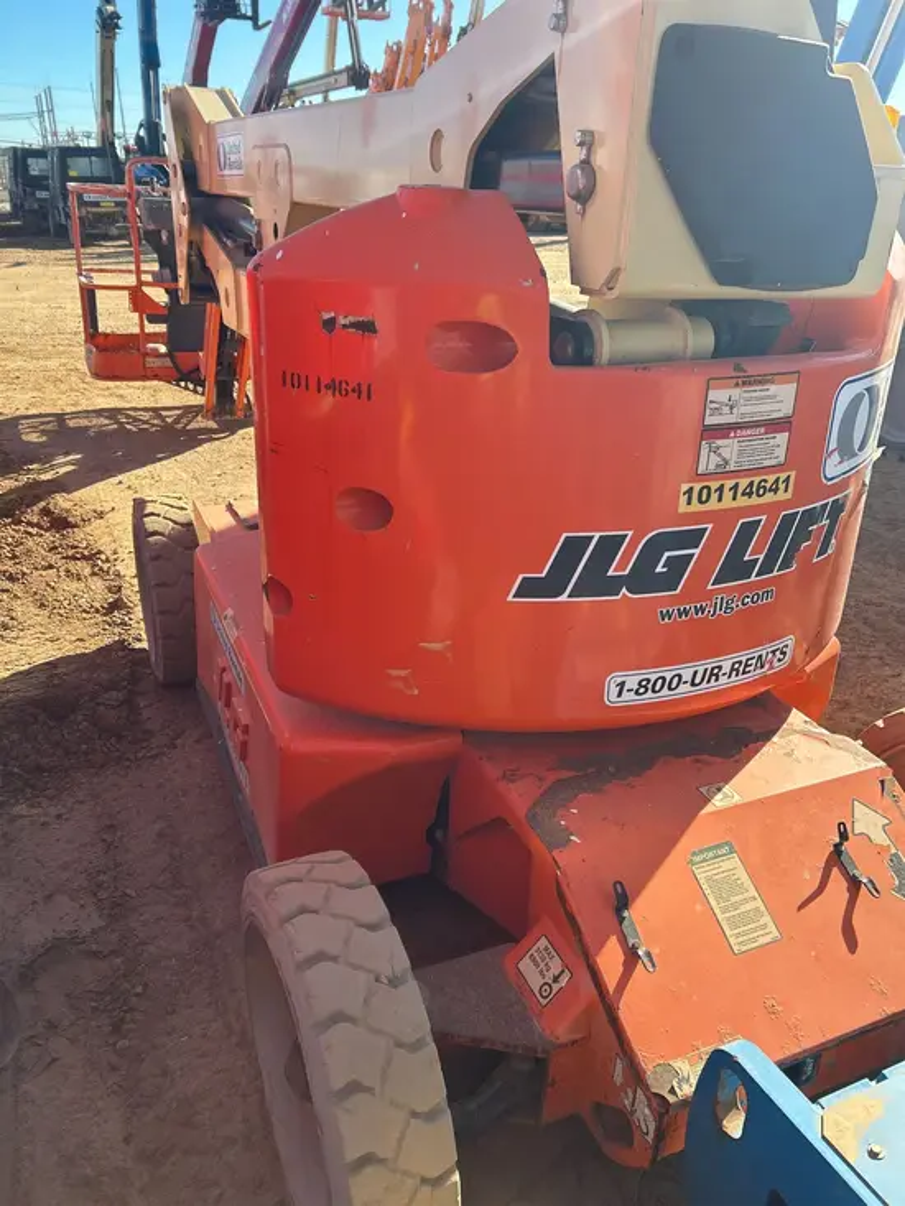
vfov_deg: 67.3
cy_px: 603
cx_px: 452
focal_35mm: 26
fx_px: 906
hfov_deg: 53.1
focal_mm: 5.7
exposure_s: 1/1196
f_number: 1.5
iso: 50
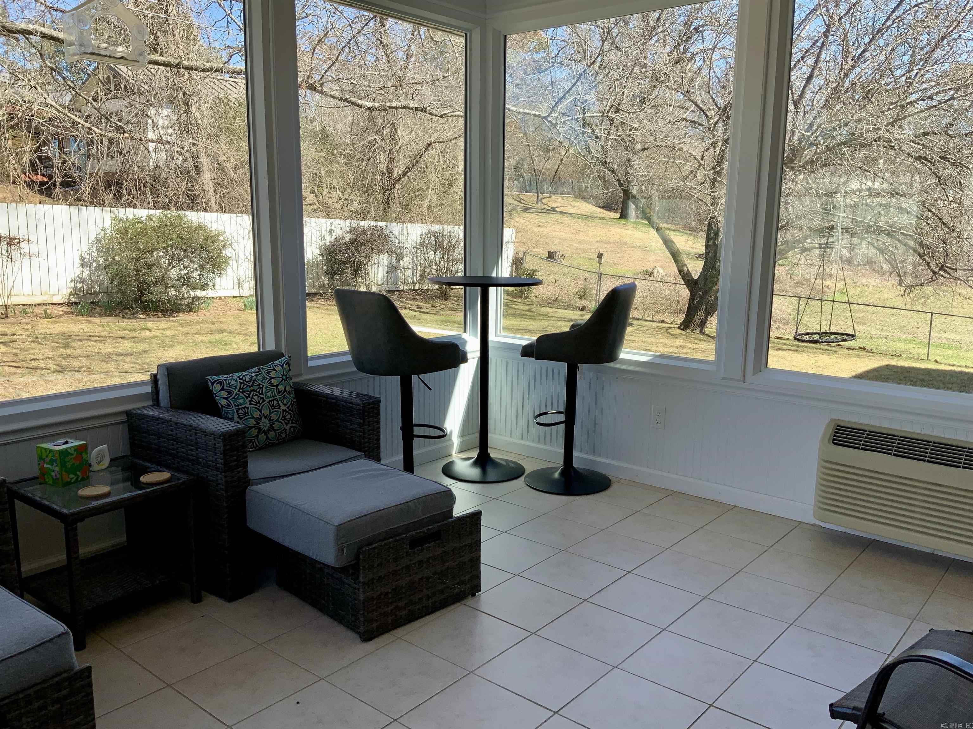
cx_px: 486
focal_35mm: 29
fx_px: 815
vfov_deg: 48.2
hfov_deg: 61.7
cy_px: 364
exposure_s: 1/292
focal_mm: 3
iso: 16
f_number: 1.8
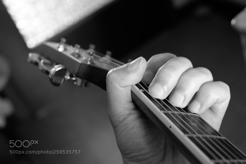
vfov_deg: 25.0
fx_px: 369
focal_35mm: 54
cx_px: 123
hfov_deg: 36.9
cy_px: 82
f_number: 3.6
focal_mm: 35.8
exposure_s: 1/6
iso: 800
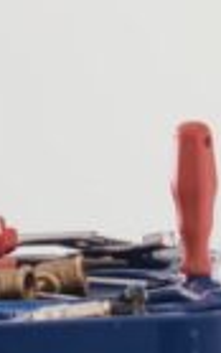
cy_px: -400
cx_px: 64
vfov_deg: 5.4
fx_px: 3620
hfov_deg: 3.5
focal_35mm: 376
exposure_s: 1/40
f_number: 3.5
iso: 200
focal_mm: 50
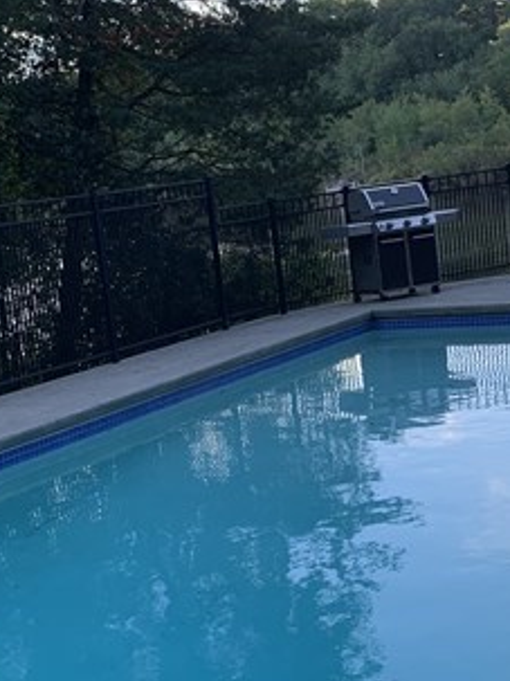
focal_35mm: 66
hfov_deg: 22.2
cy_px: 357
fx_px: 1297
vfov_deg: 29.4
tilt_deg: -8.7
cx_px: 218
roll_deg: +8.4
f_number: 1.8
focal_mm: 4.25
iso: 25
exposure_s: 1/342
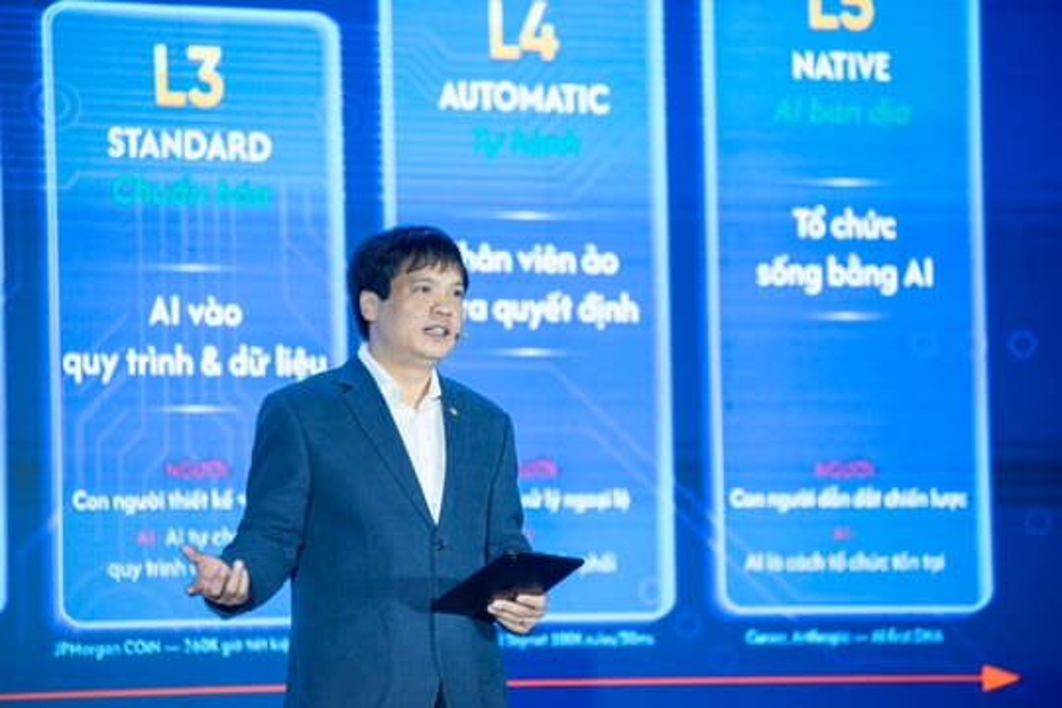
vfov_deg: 7.4
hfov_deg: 11.1
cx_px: 531
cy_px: 354
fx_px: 5457
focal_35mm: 185
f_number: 3.2
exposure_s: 1/320
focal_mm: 185
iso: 1600
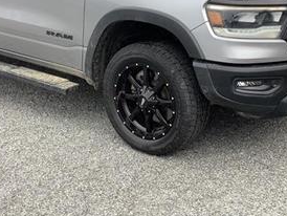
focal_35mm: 57
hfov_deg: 33.7
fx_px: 473
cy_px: 42
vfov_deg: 25.2
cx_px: 153
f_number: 2.4
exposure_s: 1/285
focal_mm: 3.3
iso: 25
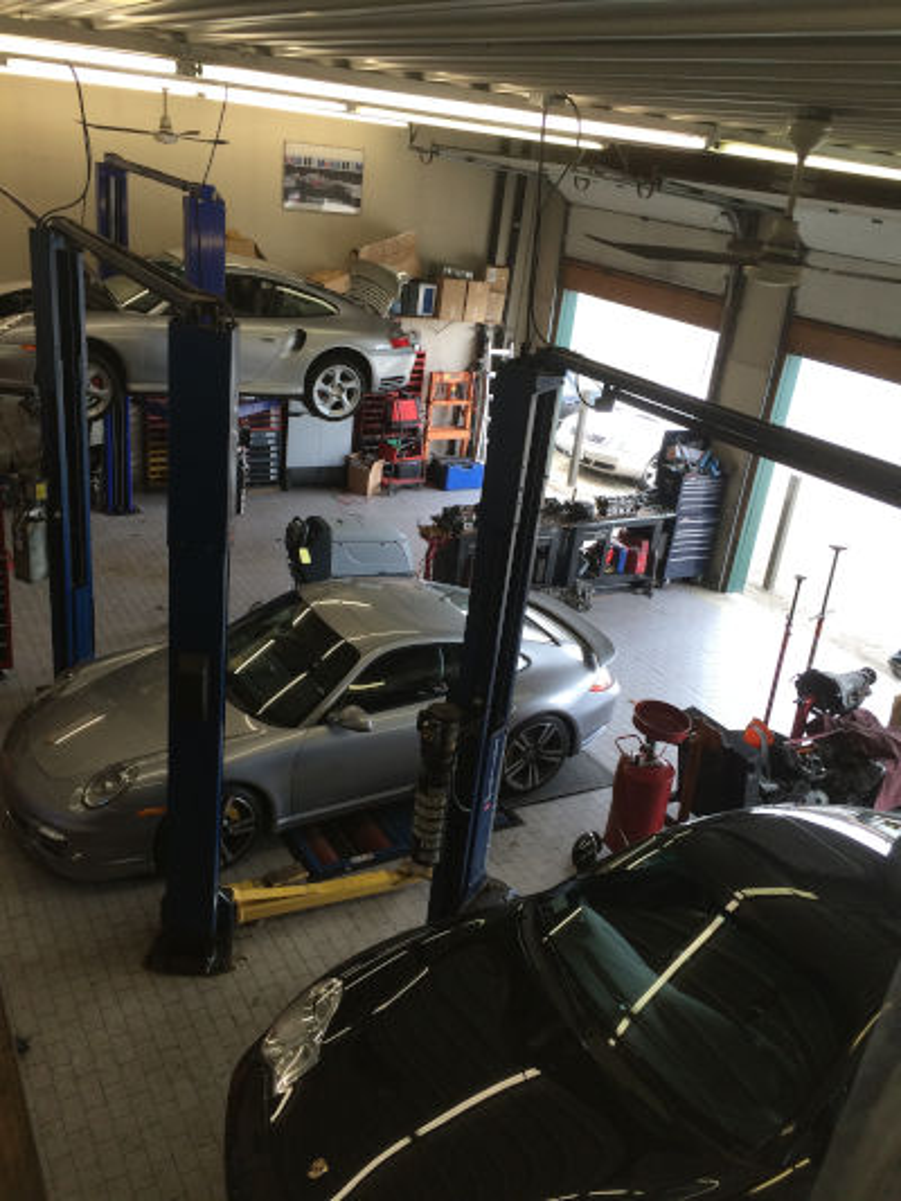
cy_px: 600
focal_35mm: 29
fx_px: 1006
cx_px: 450
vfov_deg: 61.6
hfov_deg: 48.2
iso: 64
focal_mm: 4.15
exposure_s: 1/120
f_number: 2.2
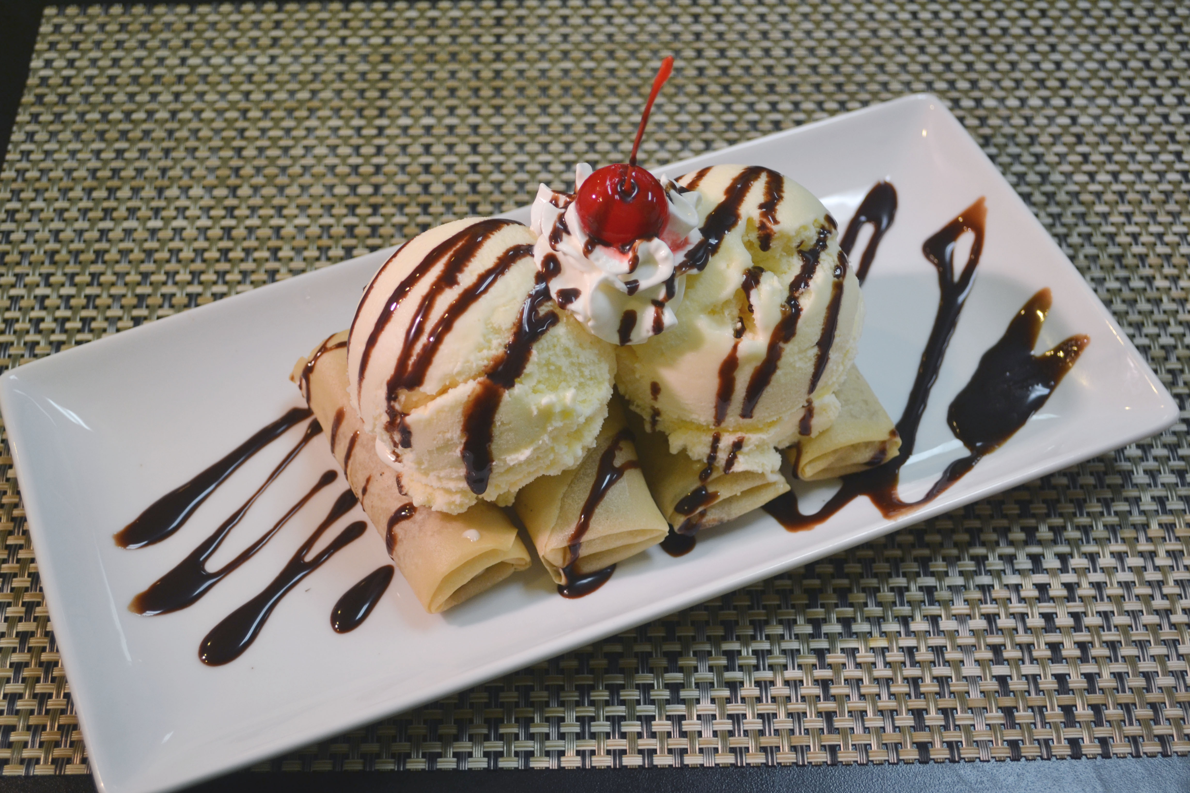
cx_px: 595
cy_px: 396
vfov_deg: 28.1
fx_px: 1587
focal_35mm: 48
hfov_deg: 41.1
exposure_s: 1/40
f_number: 4.8
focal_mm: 32
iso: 400
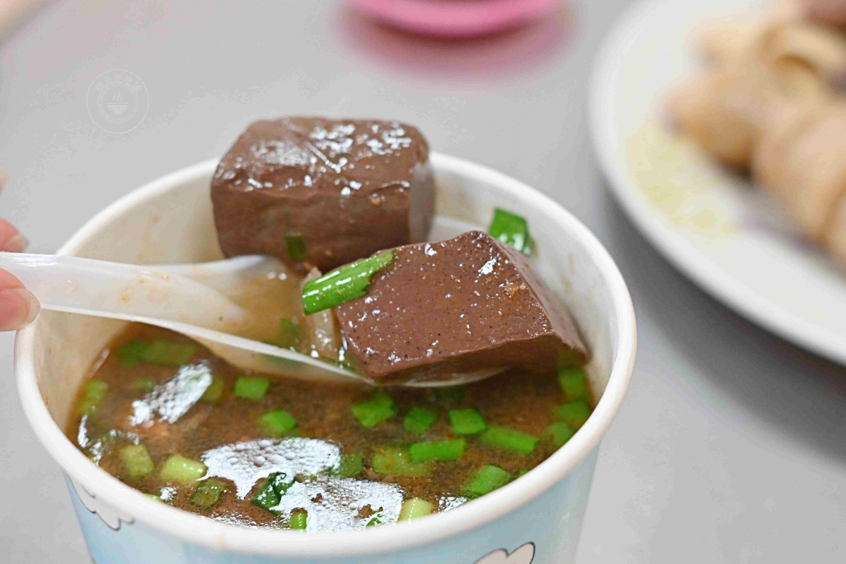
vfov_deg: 18.2
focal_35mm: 75
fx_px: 1762
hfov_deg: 27.0
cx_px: 423
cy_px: 282
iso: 1250
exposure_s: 1/200
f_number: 3.2
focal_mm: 50
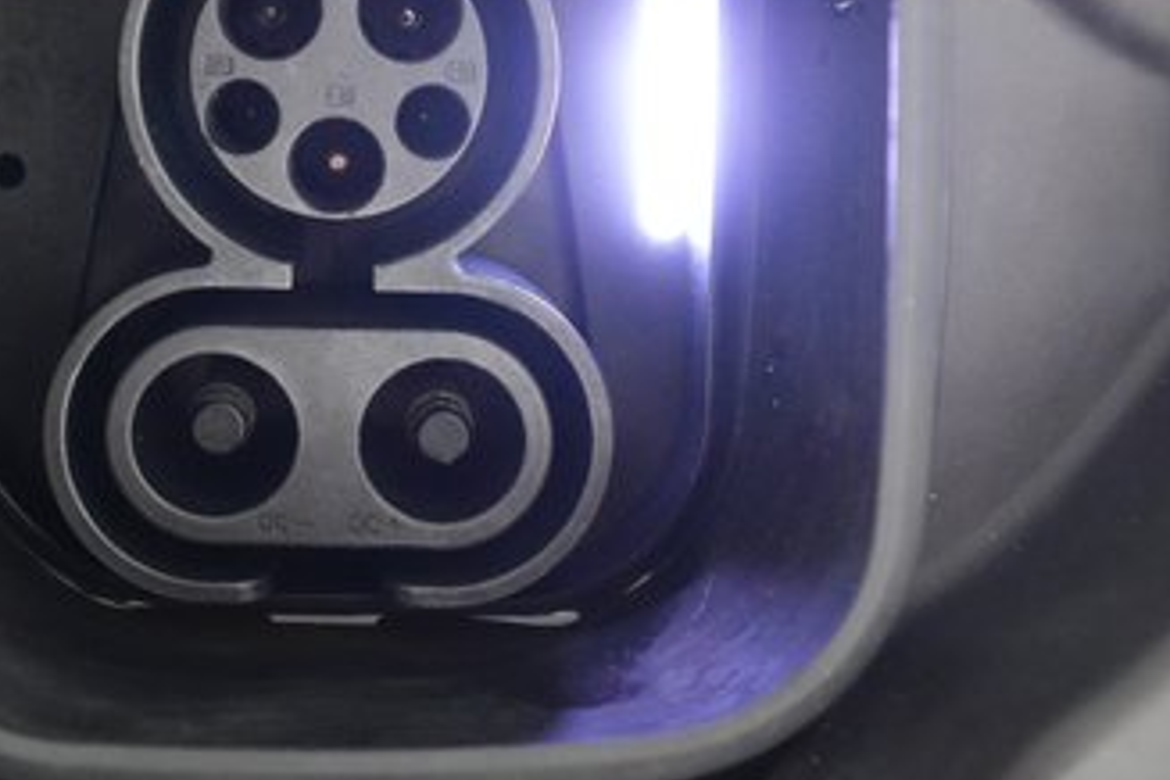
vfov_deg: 28.0
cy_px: 140
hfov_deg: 41.3
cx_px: 372
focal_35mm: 47
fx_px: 1527
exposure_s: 1/100
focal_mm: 24
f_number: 4.5
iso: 10000
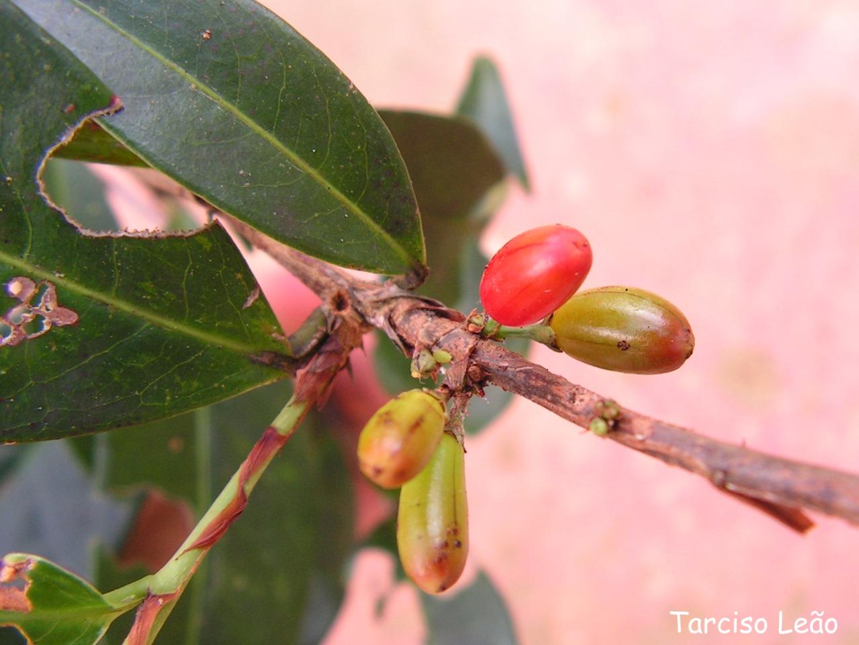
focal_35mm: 36
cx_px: 430
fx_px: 894
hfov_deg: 51.3
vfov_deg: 39.7
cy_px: 322
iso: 100
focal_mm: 6
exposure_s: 1/100
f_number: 3.2
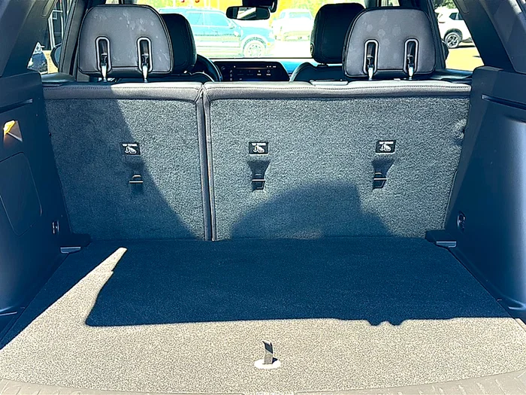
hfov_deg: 54.0
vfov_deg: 41.8
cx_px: 263
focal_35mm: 34
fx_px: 517
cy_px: 198
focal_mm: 6.86
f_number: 1.78
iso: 125
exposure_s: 1/291
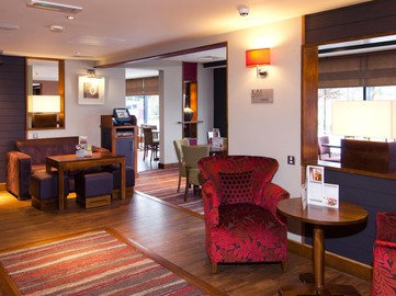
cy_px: 146
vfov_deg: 45.8
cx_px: 176
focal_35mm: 31
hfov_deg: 58.8
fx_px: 351
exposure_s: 1/1.67
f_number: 8
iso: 200
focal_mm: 15
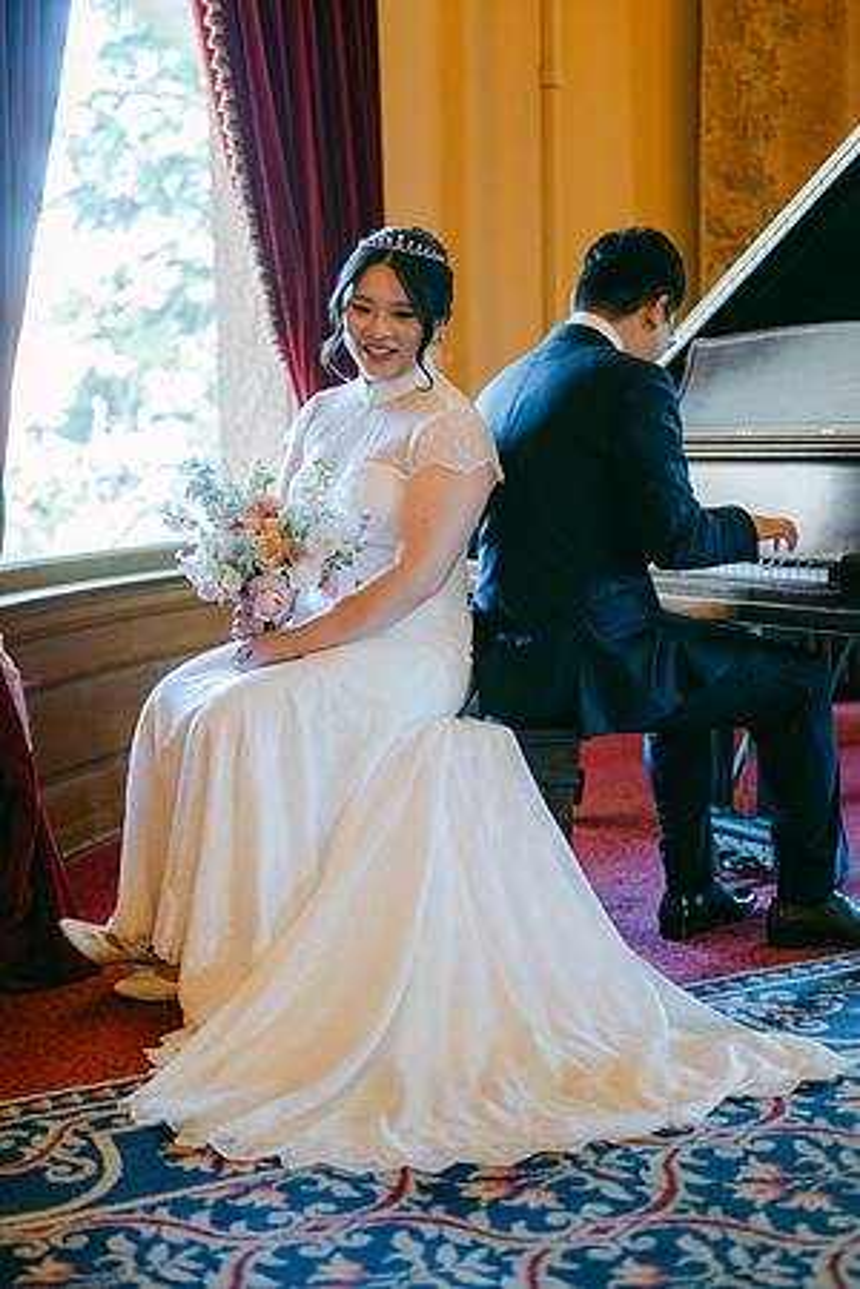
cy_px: 644
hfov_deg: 27.0
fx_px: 1792
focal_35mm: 50
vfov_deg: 39.6
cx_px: 430
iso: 800
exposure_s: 1/125
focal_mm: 50
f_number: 1.8
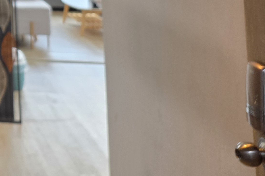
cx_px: -206
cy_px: -160
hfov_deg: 18.5
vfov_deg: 13.7
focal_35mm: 87
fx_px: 640
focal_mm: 6.25
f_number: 1.7
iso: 100
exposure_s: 1/120
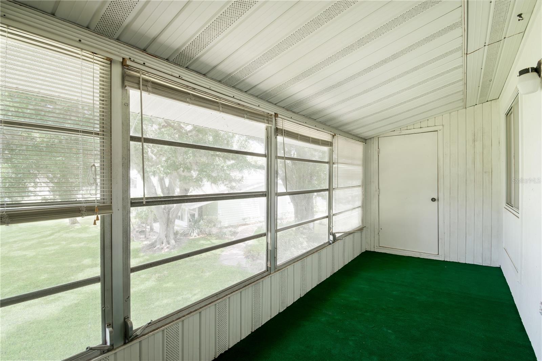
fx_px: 226
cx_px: 271
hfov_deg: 100.4
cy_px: 180
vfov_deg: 77.3
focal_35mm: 15
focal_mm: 10
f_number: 9
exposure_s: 1/50
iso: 250
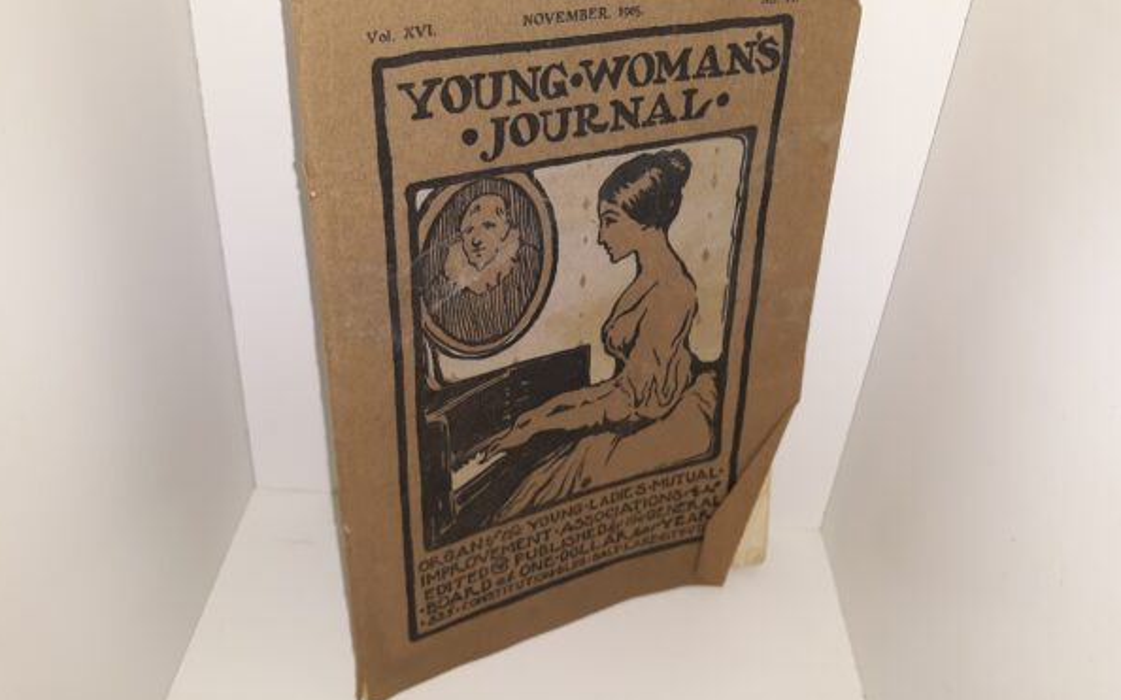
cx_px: 557
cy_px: 302
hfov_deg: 62.9
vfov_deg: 41.7
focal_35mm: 30
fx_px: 916
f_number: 1.7
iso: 40
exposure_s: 1/120
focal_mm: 3.7
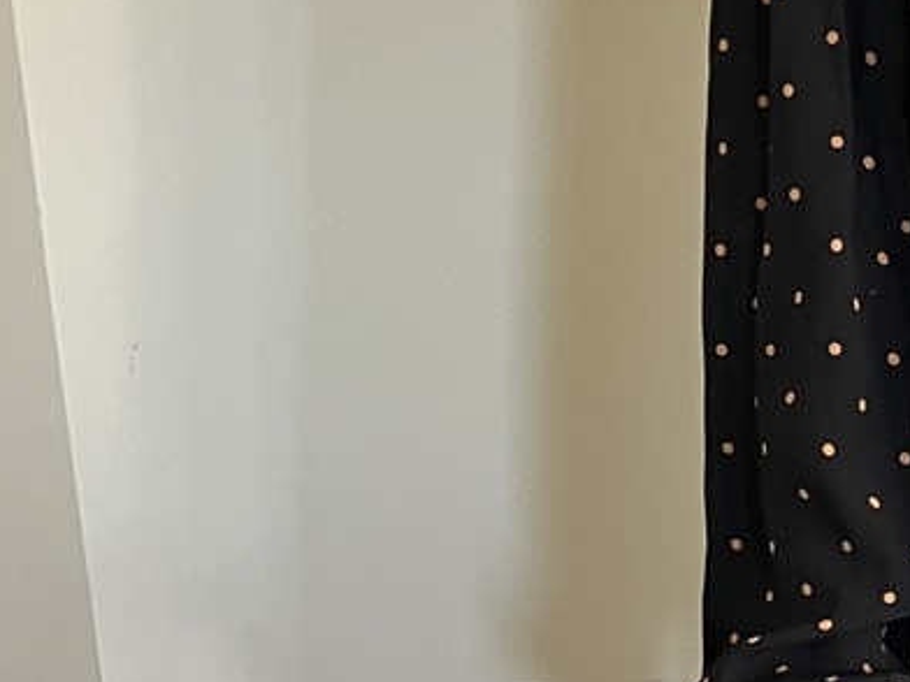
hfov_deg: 16.9
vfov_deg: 13.3
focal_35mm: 106
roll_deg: -2.1
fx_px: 2787
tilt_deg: -18.5
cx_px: 1330
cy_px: 991
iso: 160
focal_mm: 5.1
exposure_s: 1/60
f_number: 1.6
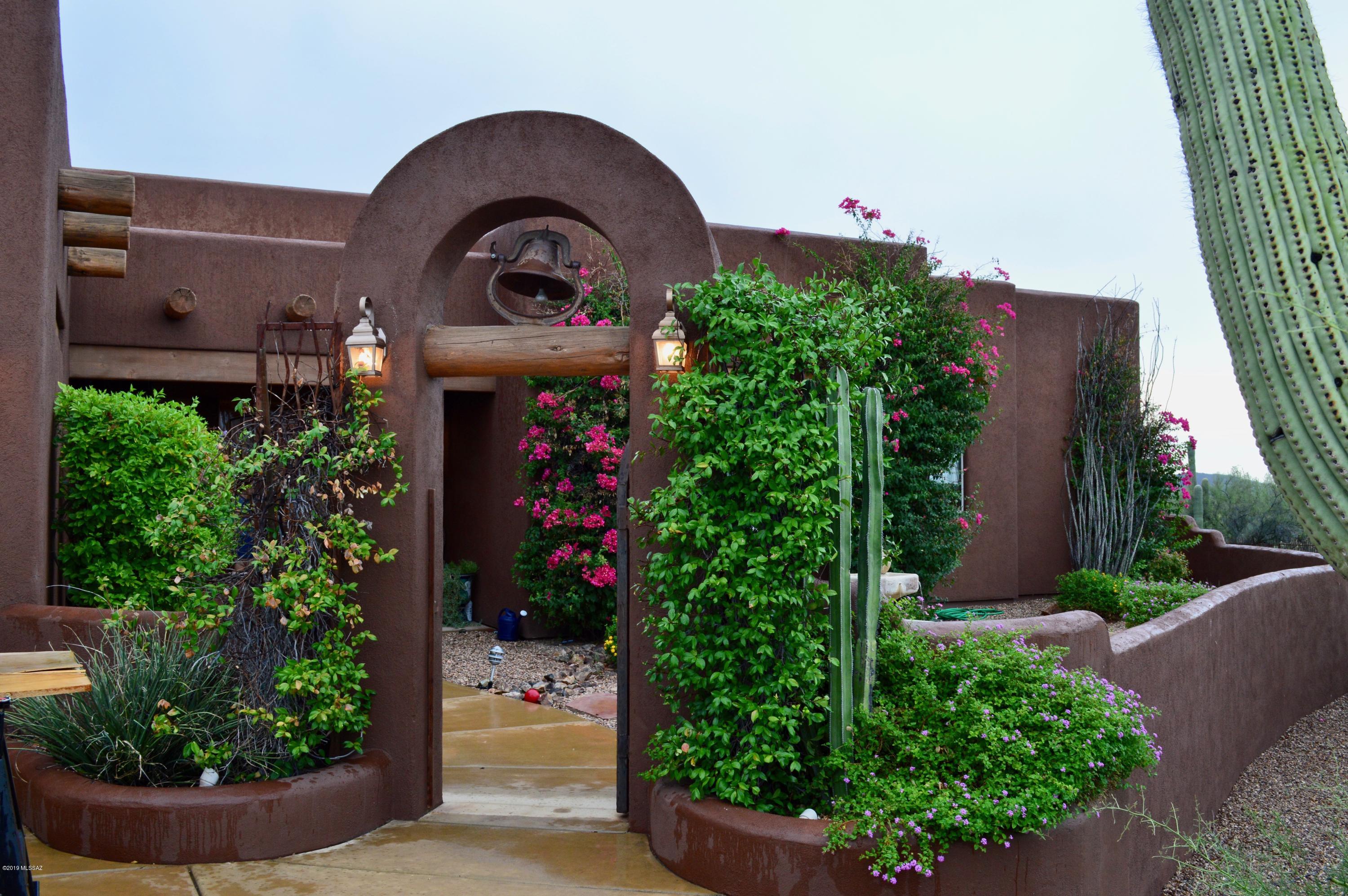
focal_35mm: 33
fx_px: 1234
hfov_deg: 57.3
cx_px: 674
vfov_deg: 39.9
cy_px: 448
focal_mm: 22
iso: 450
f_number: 8
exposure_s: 1/60
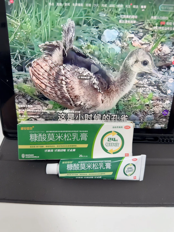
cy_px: 116
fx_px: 161
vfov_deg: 71.6
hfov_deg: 56.8
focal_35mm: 24
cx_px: 87
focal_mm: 6.76
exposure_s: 1/99
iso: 200
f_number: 1.78
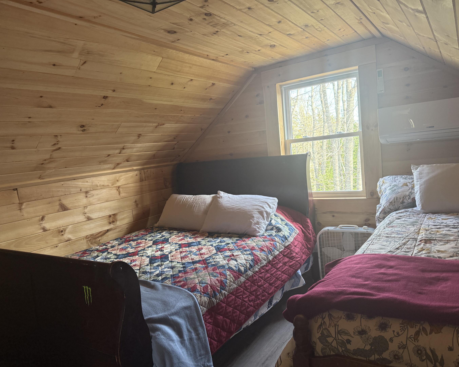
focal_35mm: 26
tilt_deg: -4.8
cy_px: 186
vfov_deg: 54.9
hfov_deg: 66.0
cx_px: 227
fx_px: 353
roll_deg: +5.8
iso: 200
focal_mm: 6.76
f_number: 1.78
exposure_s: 1/68
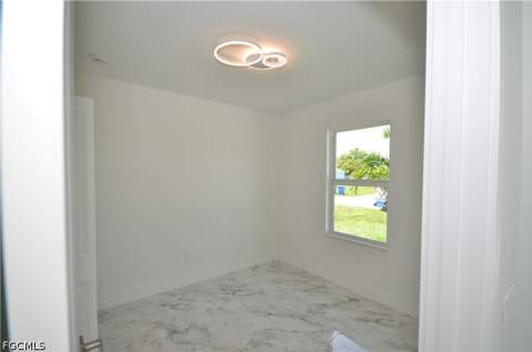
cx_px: 266
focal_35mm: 15
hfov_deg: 100.6
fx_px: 221
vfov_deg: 77.0
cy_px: 176
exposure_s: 1/125
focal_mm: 10
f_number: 5.6
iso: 200
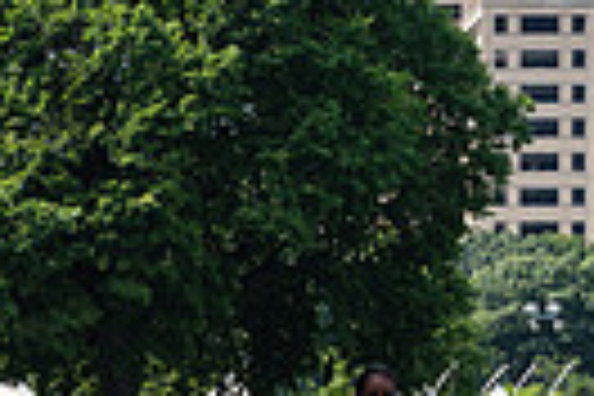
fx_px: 4141
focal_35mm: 251
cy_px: 504
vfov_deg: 5.4
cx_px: 58
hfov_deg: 8.2
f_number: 5
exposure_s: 1/400
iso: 100
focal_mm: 57
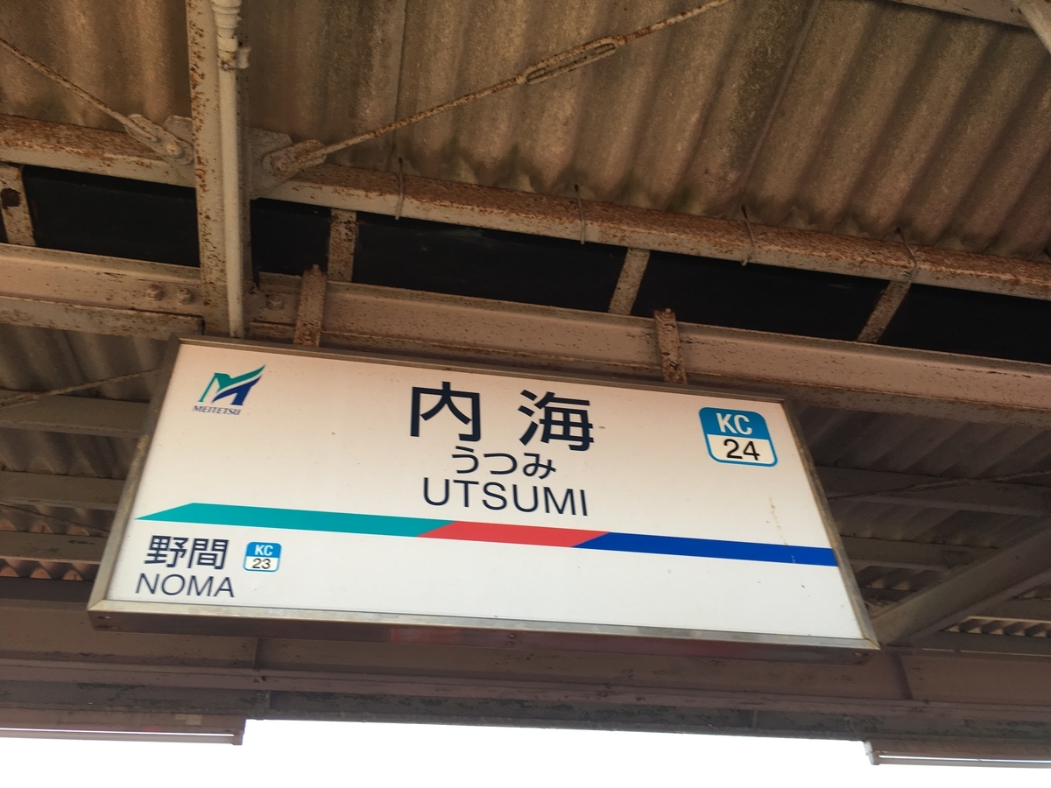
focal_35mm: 29
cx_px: 526
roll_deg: +1.8
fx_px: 880
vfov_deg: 48.2
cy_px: 394
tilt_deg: +39.3
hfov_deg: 61.7
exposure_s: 1/120
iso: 25
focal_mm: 4.15
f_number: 2.2
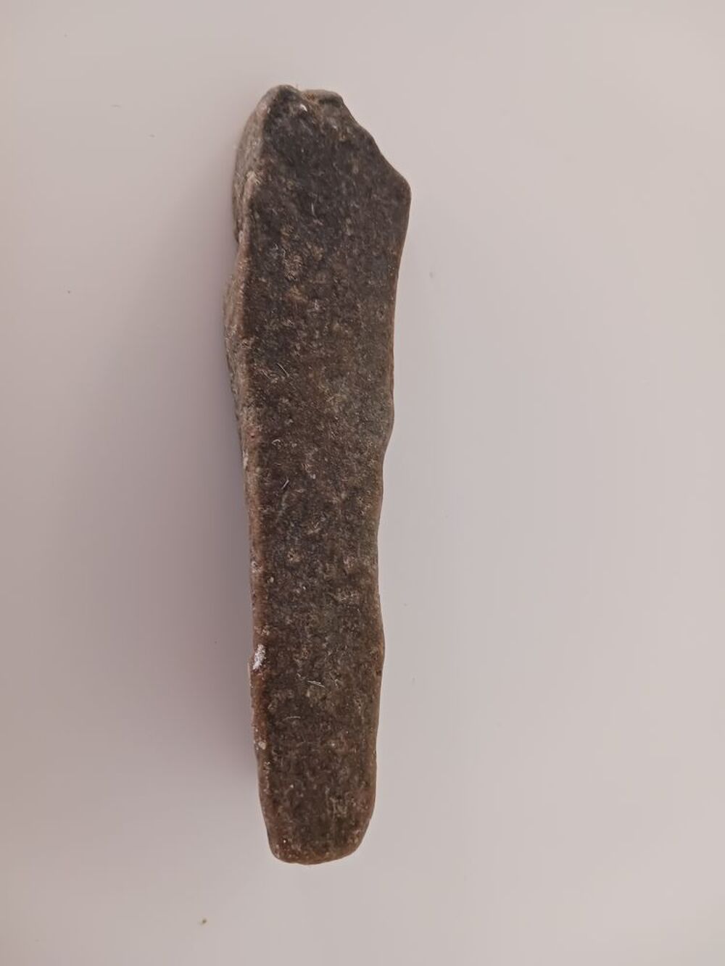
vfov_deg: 65.3
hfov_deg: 51.4
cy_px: 483
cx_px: 362
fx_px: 754
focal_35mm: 27
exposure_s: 1/25
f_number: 1.8
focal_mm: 4
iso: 400
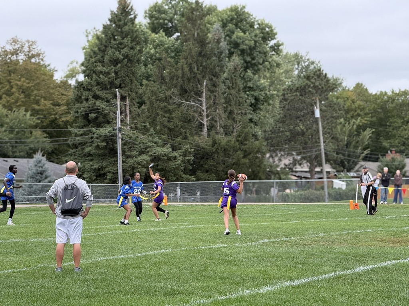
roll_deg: -0.8
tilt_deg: +1.4
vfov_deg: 12.3
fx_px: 1418
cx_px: 204
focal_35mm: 120
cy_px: 153
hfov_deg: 16.4
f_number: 2.8
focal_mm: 15.66
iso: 64
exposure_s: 1/152
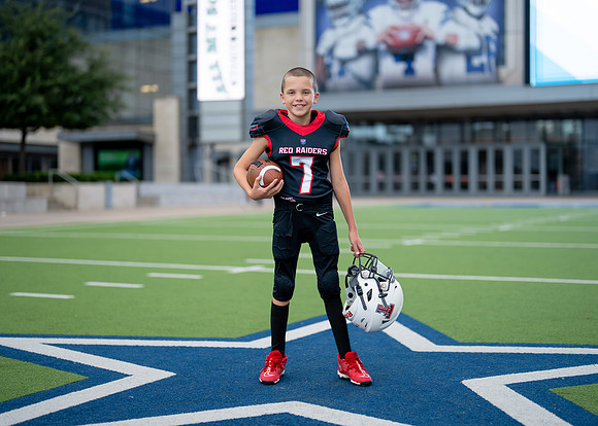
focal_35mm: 60
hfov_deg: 32.8
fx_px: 1016
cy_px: 200
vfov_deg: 23.7
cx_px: 306
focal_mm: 50
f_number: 1.2
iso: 100
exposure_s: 1/1000
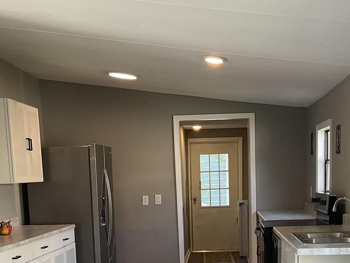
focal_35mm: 62
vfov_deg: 22.5
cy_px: 280
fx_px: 627
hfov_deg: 31.2
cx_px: 193
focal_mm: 3
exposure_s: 1/120
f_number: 1.8
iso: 64
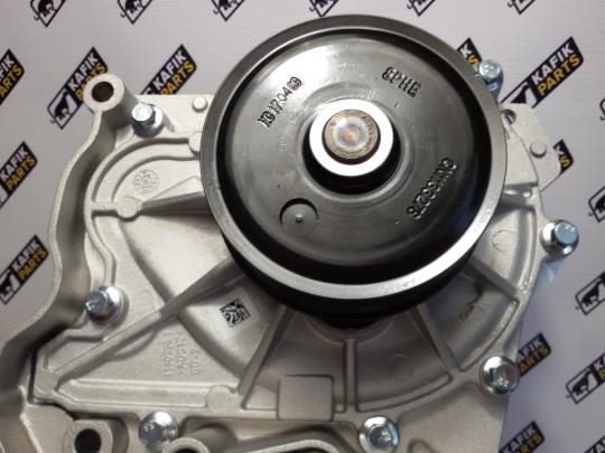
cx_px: 302
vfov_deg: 45.4
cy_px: 226
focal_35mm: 31
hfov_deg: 58.4
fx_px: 542
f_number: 2.4
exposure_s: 1/33
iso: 40
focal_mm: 2.93
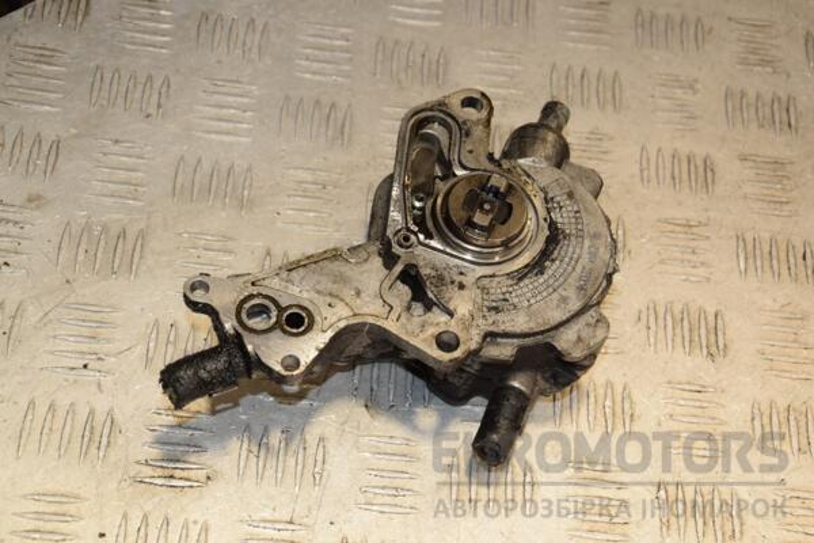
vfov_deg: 20.2
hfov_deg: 29.9
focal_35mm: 68
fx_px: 1526
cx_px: 407
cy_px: 272
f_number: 6.3
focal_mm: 45
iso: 800
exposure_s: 1/200
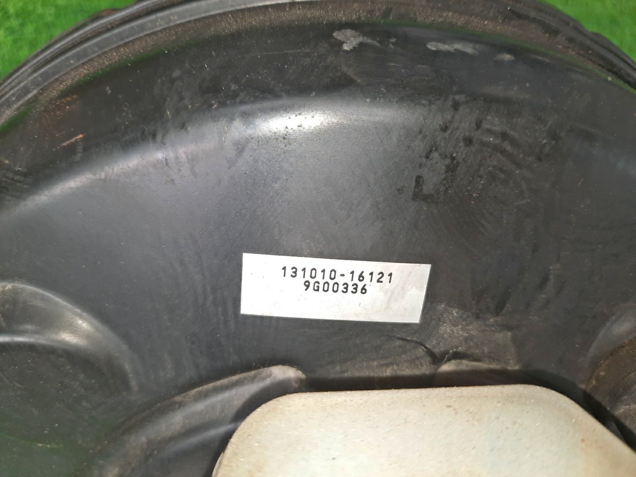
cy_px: 238
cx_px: 318
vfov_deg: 54.9
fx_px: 459
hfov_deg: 69.4
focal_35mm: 25
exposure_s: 1/50
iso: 137
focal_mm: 4.6
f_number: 2
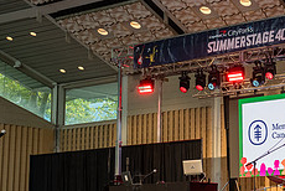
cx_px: 296
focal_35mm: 76
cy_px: 130
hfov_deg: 25.1
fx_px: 602
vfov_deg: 17.9
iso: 1000
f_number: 4.5
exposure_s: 1/500
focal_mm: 28
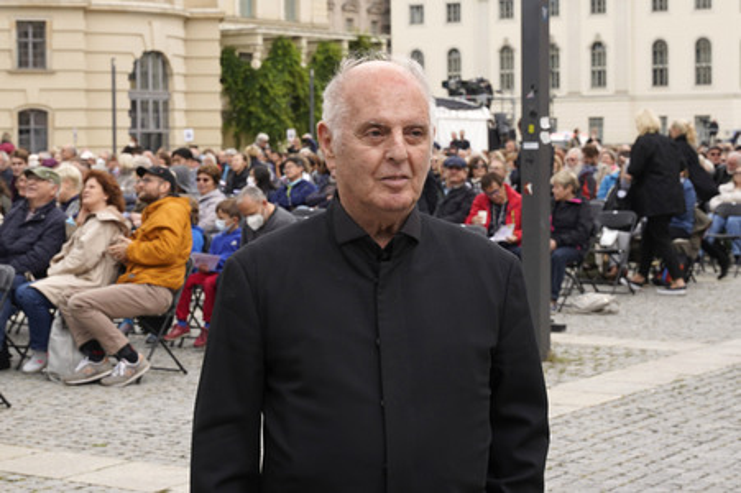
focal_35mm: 51
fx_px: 1049
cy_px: 246
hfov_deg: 38.9
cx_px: 370
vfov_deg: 26.4
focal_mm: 51
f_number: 8
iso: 100
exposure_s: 1/60
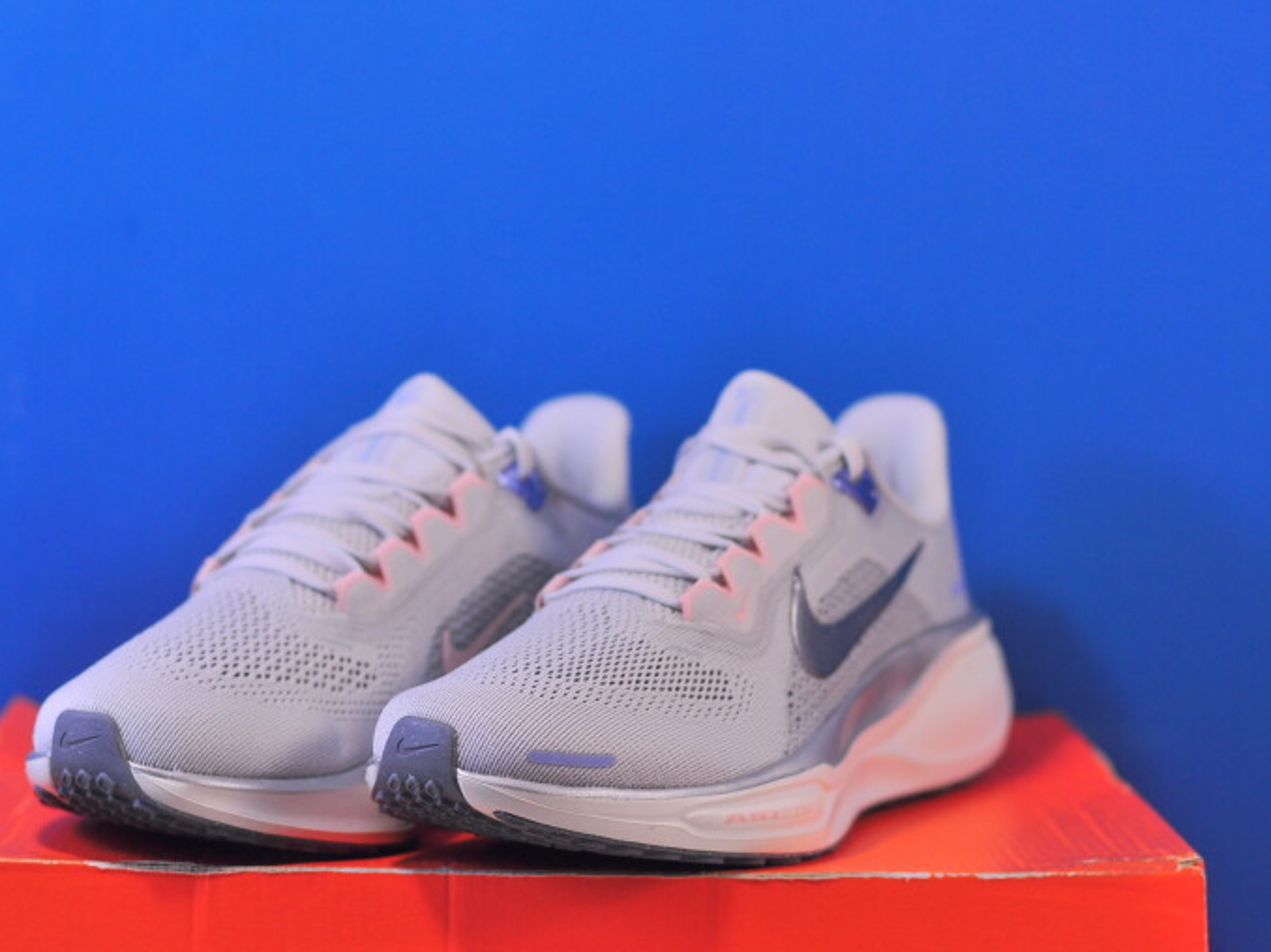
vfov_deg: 17.4
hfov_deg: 23.0
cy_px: 462
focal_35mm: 85
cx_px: 544
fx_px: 3120
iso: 250
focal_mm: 50
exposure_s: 1/320
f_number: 2.8
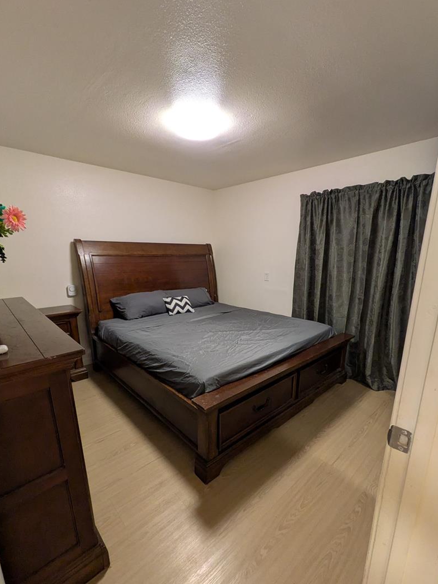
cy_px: 313
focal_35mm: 16
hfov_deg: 78.1
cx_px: 222
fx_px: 270
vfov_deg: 94.3
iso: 174
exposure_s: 1/40
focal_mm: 1.83
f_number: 2.2
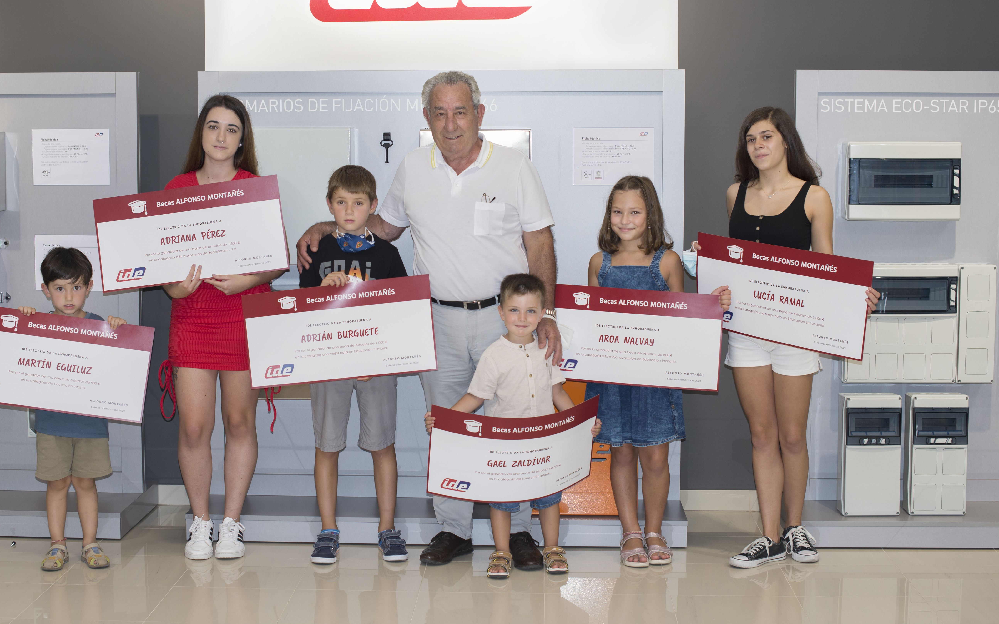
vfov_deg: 22.0
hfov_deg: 34.5
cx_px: 449
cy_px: 289
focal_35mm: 59
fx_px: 1606
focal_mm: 50
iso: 400
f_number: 4
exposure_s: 1/125
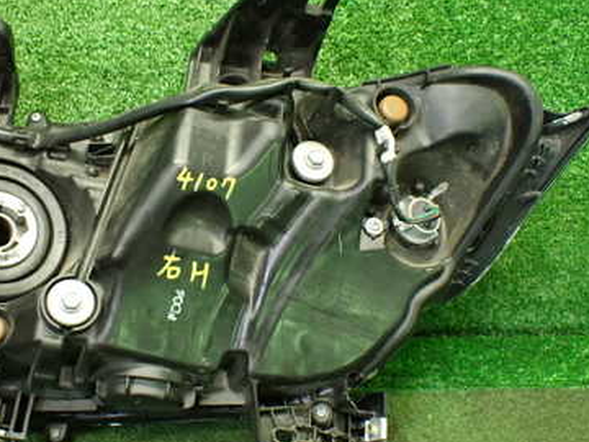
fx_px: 851
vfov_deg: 29.1
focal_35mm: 50
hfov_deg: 37.8
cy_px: 219
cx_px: 196
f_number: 2.3
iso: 800
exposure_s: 1/80
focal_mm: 5.4
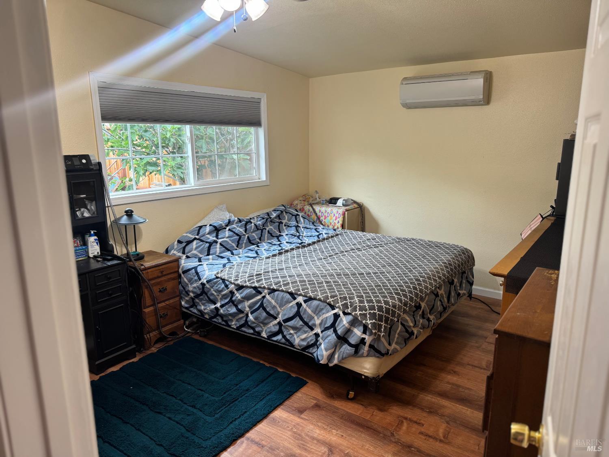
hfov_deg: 71.6
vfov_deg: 56.8
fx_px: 422
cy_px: 228
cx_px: 304
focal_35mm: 24
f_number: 1.78
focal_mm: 6.76
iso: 125
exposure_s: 1/60
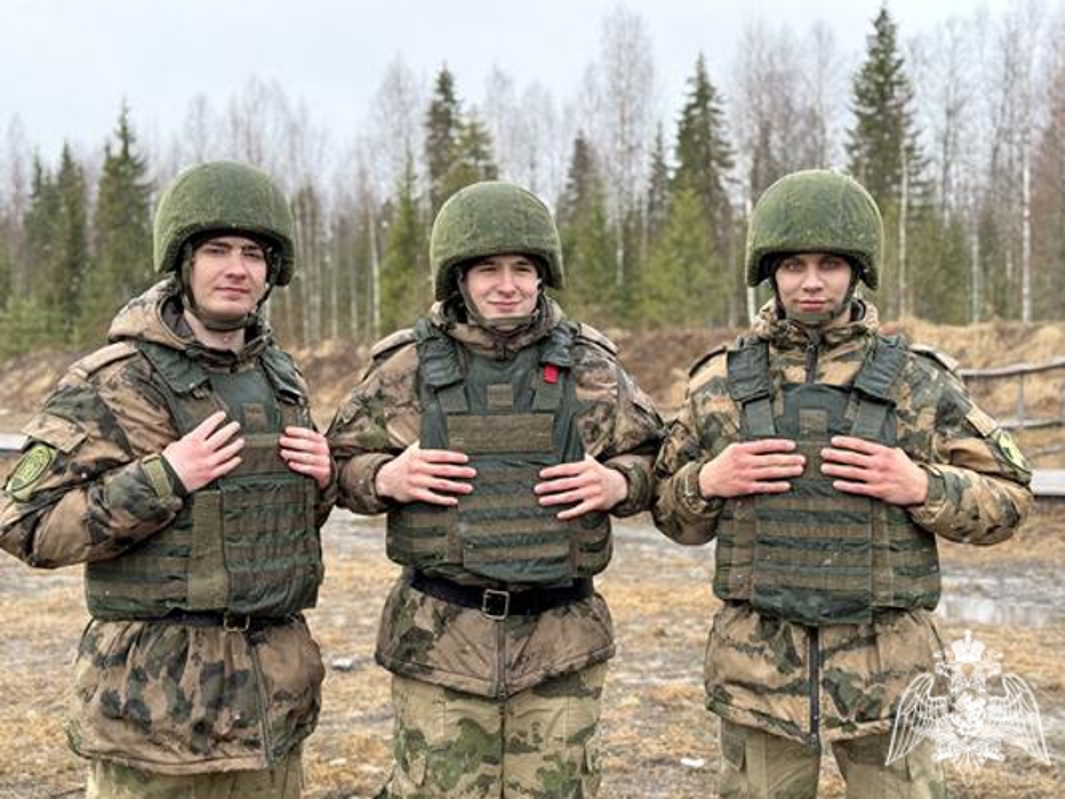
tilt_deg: -2.7
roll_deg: +1.7
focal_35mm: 48
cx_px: 532
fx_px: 1477
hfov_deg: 39.6
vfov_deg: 30.3
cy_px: 400
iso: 100
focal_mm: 6.76
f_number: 1.78
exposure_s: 1/1116
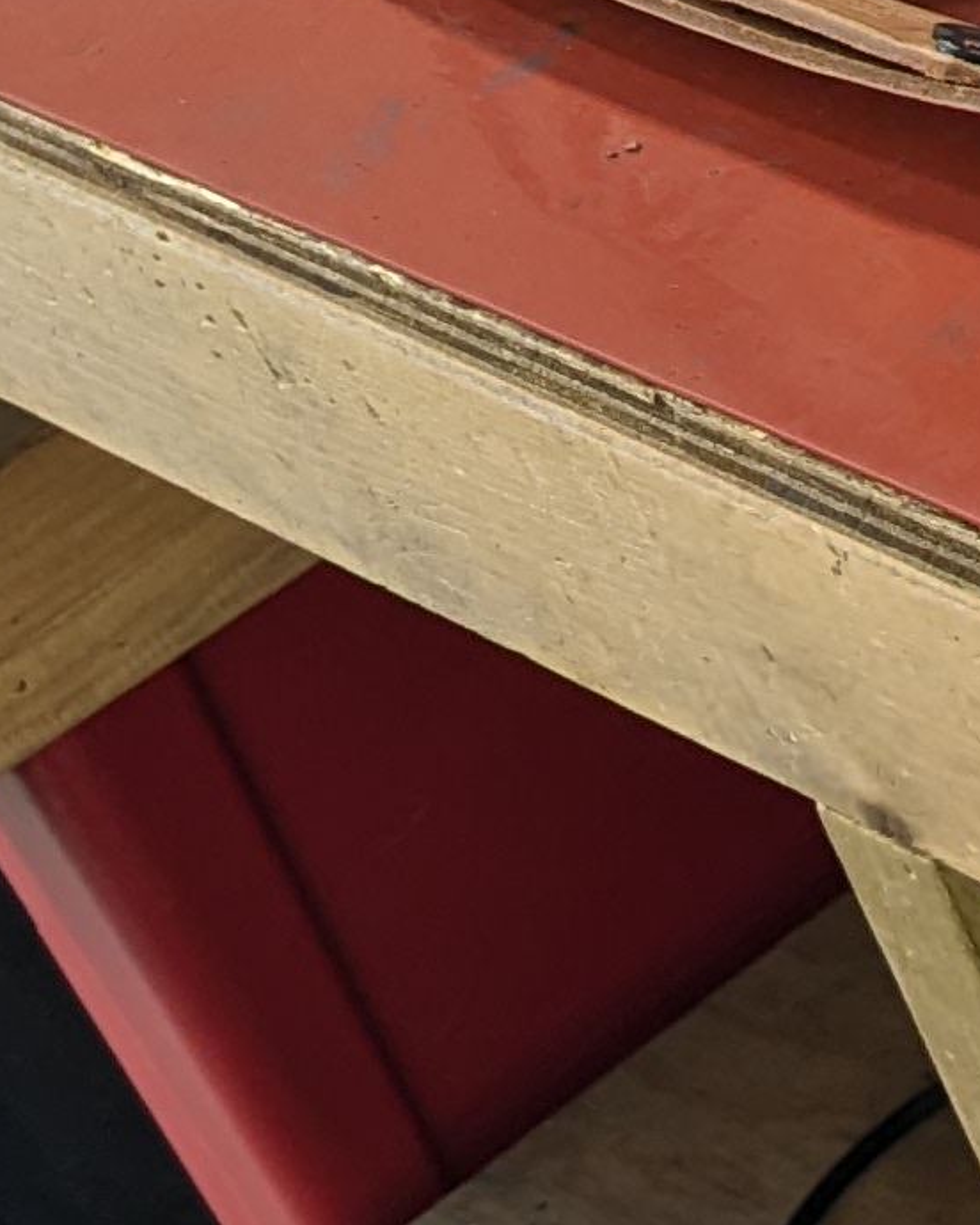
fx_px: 5583
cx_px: 2880
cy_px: 249
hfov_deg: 8.5
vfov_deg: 12.5
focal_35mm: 154
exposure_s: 1/60
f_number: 1.73
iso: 53
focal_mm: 4.38
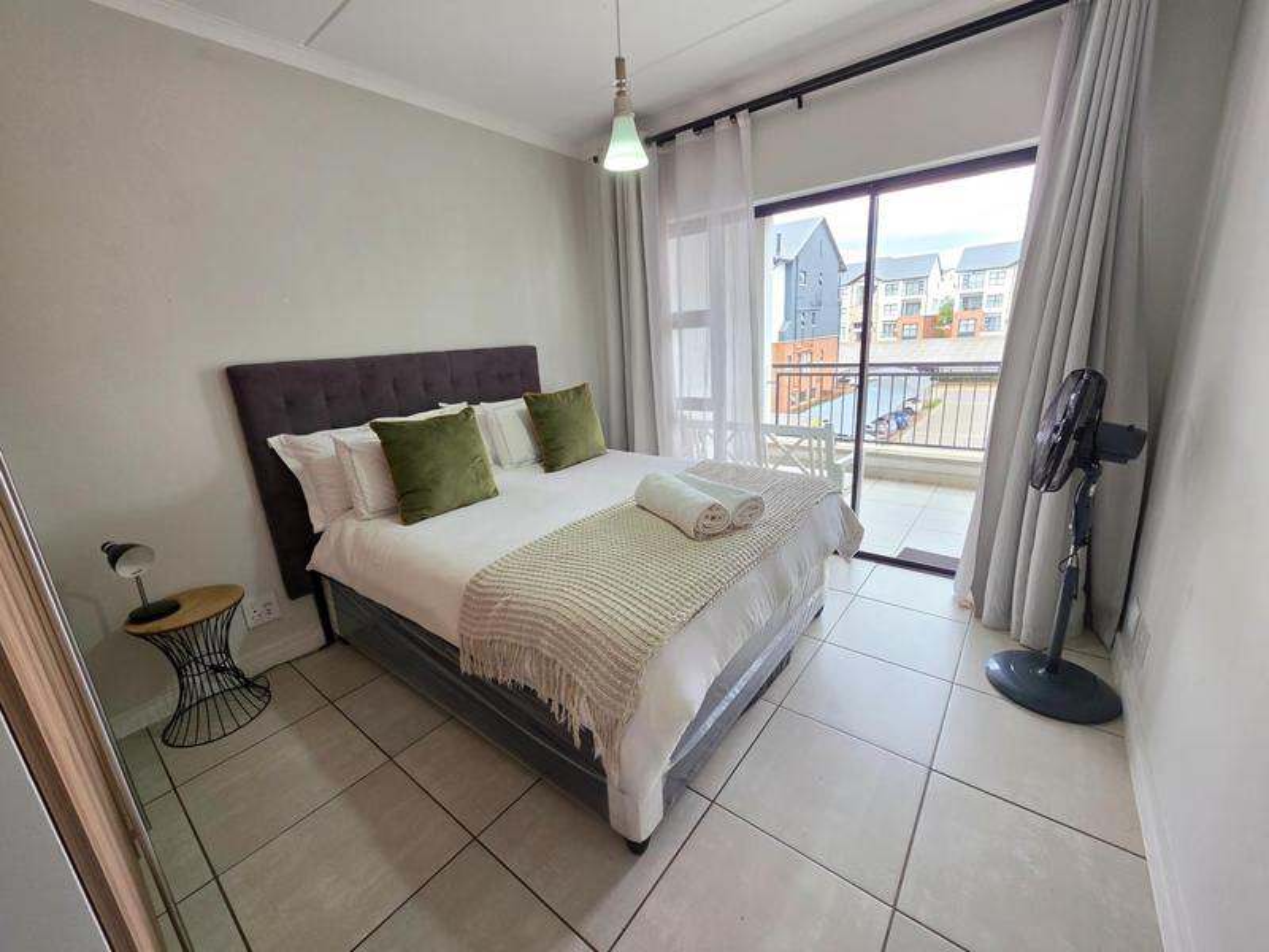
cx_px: 634
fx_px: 477
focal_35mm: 13
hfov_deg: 106.2
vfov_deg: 89.9
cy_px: 476
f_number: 1.9
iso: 80
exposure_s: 1/100
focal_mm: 2.2
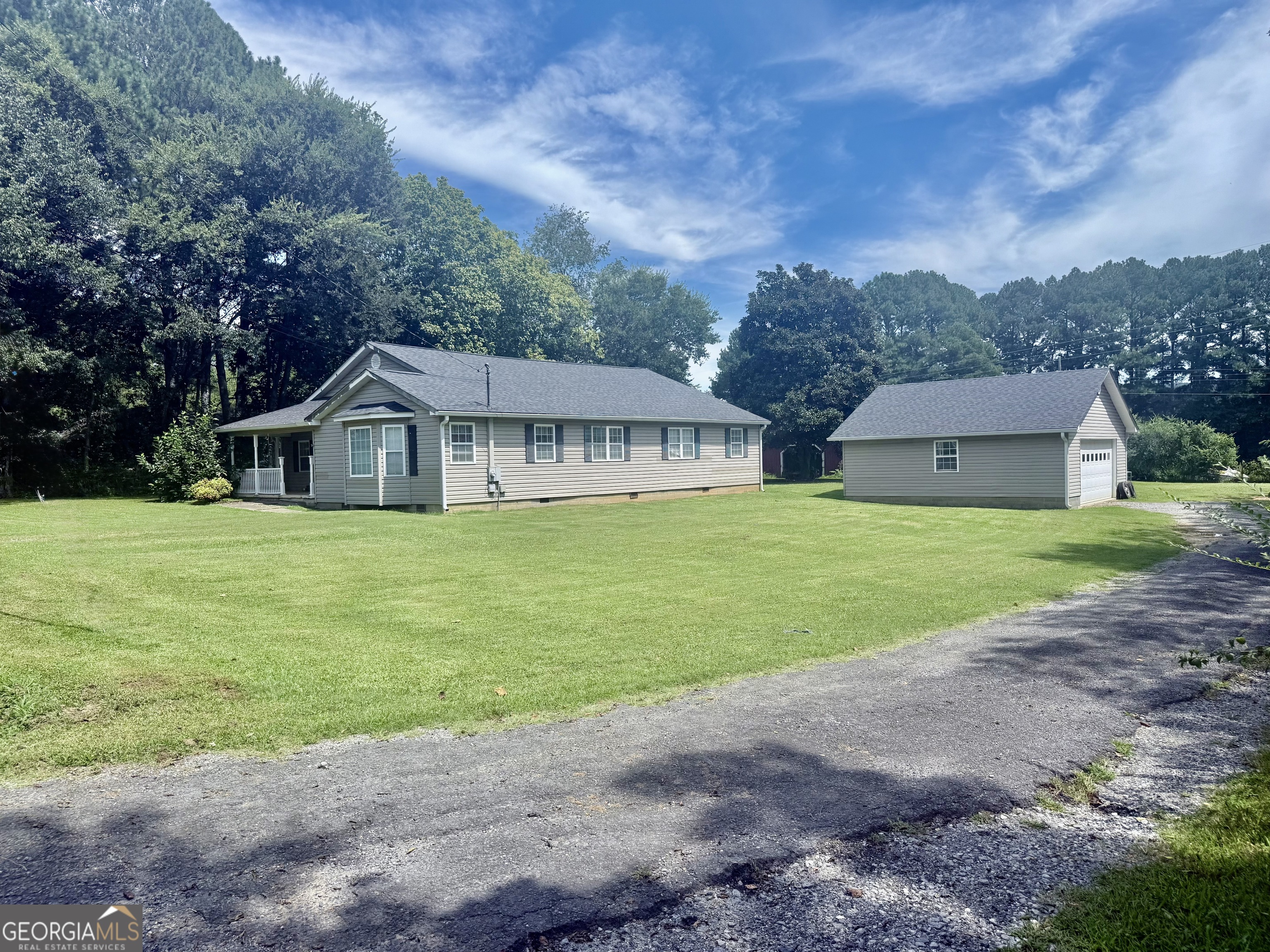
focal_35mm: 24
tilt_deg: -0.7
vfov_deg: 56.8
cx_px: 635
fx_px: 881
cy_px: 476
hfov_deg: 71.6
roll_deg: +1.4
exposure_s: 1/4167
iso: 80
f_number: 1.78
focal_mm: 6.76
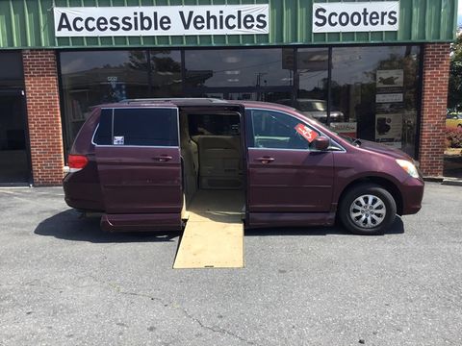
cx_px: 231
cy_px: 173
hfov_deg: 58.4
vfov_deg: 45.4
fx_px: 414
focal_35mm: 31
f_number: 2.4
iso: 25
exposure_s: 1/627
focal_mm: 3.3
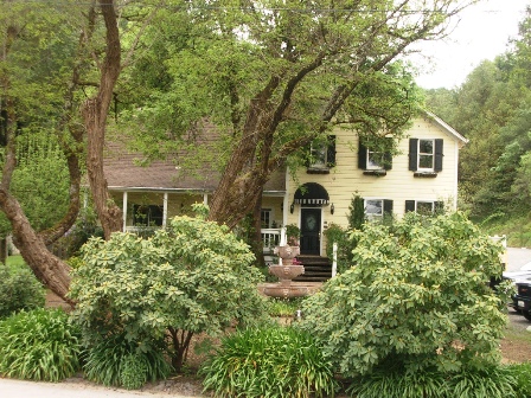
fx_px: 951
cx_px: 266
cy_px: 199
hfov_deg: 31.2
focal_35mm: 62
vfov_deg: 23.7
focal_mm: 10.2
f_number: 3.5
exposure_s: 1/400
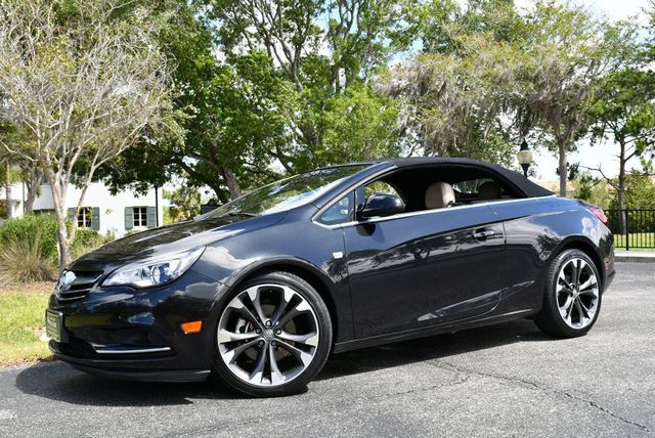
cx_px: 328
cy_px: 219
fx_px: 656
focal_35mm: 36
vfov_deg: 36.9
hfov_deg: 53.1
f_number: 7.1
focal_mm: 18
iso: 200
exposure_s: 1/250
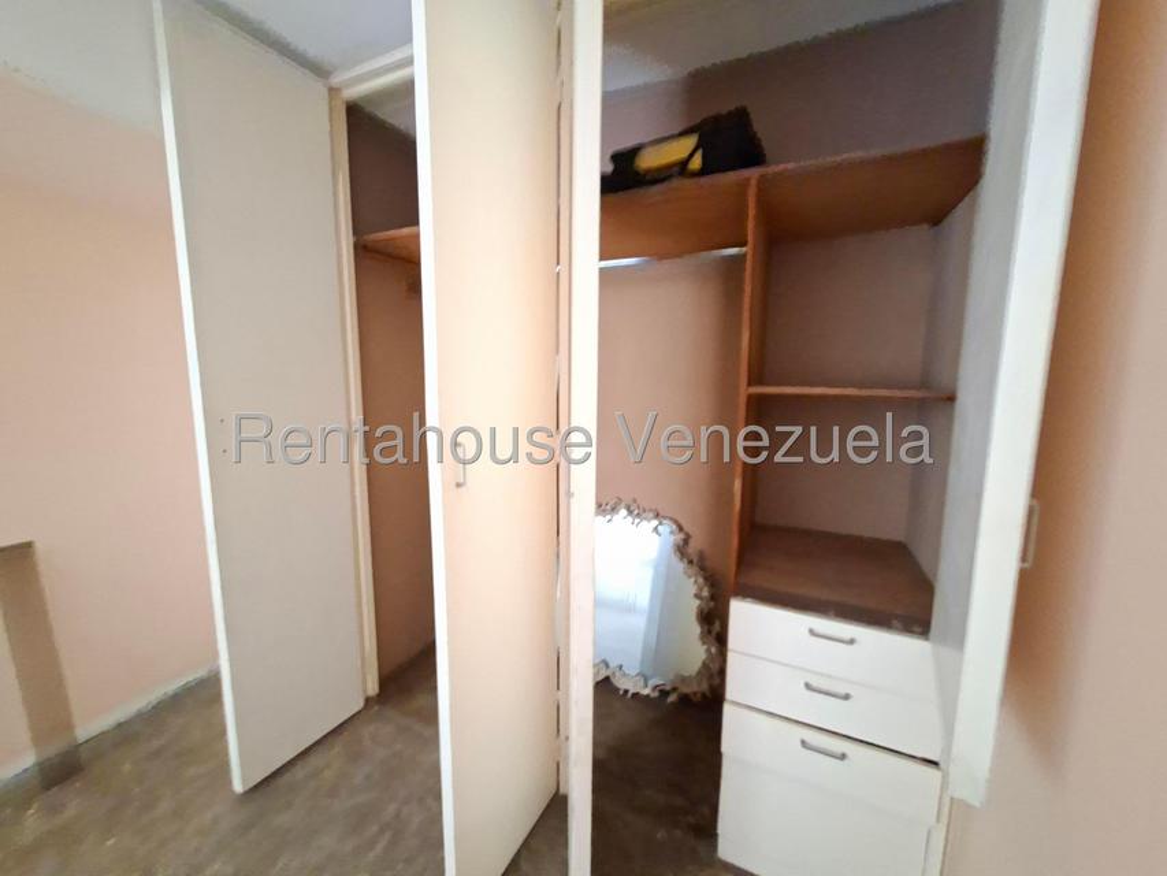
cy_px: 438
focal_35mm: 13
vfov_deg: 89.9
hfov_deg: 106.2
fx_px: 438
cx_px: 584
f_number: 2.2
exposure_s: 1/15
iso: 800
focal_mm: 1.74
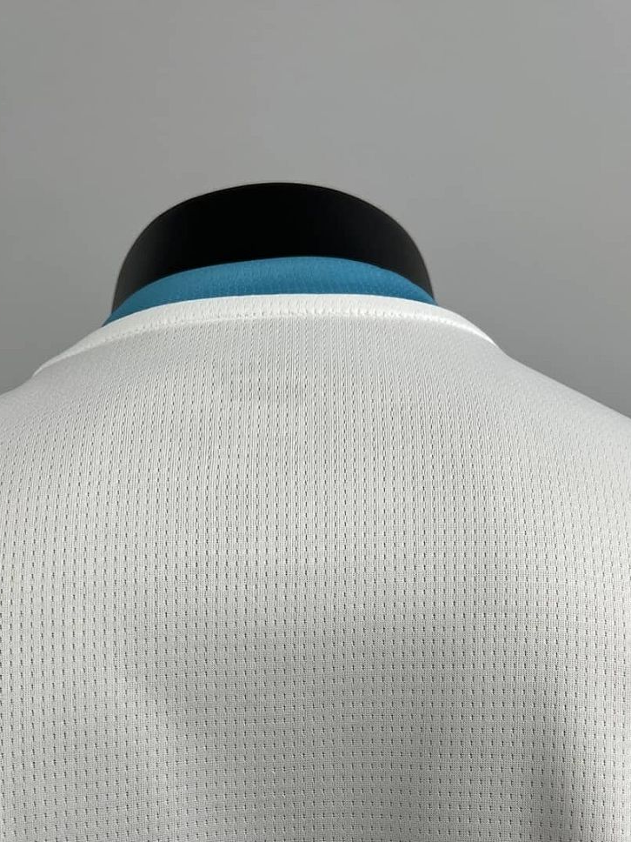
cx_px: 283
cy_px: 386
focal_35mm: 29
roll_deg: +1.4
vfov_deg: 61.6
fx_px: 705
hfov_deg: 48.2
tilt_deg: -1.6
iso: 64
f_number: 1.5
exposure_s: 1/100
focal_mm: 5.7
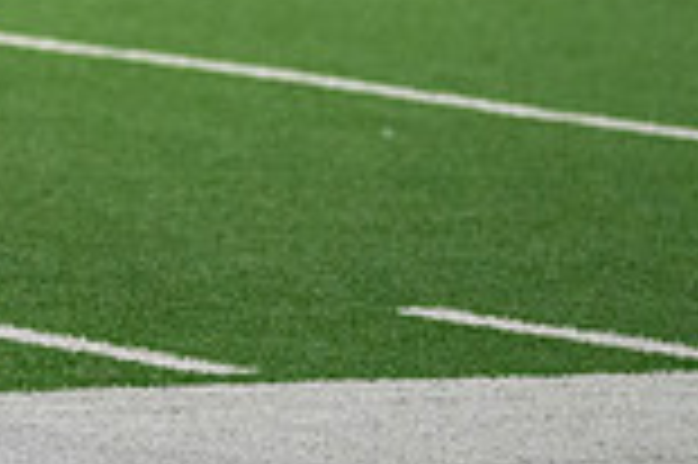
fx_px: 9510
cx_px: -527
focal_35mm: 491
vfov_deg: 2.8
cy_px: -349
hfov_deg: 4.2
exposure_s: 1/1250
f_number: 2.8
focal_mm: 131
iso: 5000
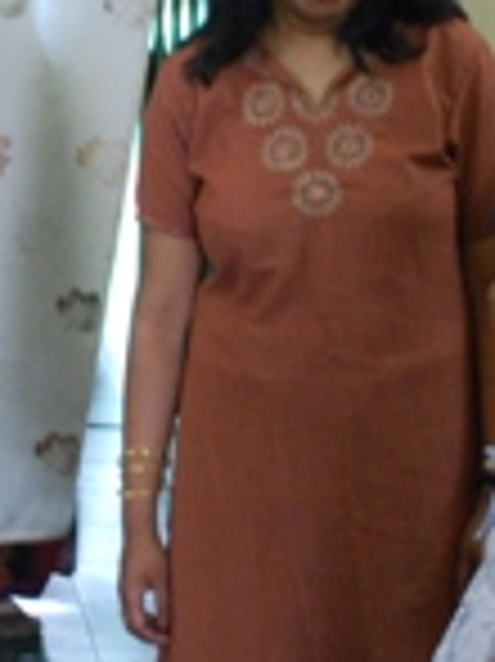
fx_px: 2520
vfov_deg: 14.9
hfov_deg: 11.1
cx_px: -11
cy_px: 144
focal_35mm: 132
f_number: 3.5
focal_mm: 18
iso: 800
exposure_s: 1/13
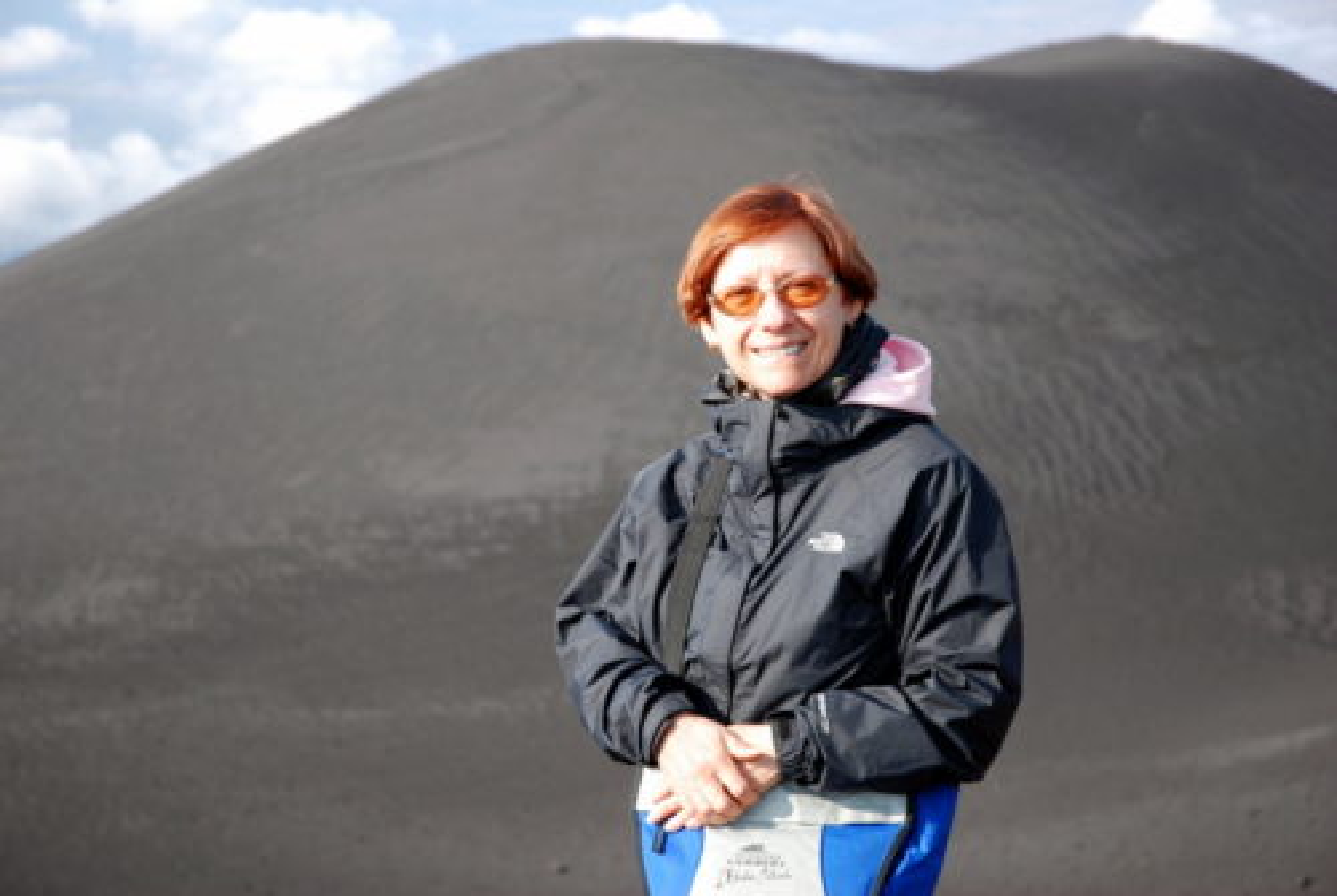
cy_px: 448
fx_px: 3347
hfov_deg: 22.6
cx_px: 668
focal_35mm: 90
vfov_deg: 15.2
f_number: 4.5
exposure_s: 1/400
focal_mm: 60
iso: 200
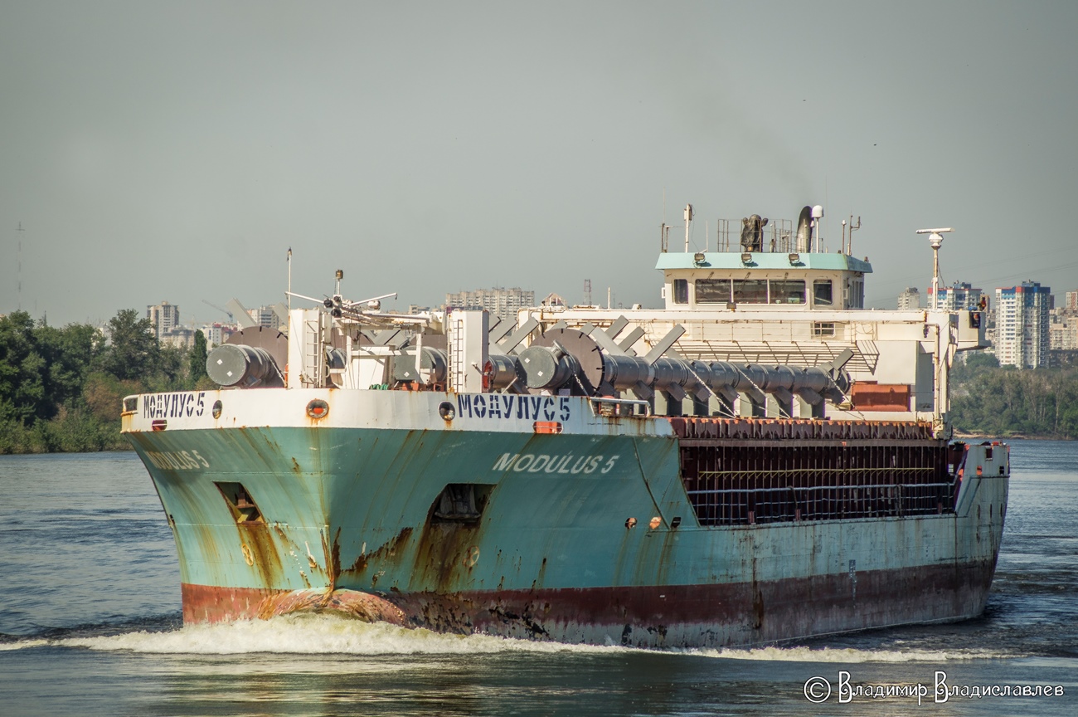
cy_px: 358
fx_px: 8974
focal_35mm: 300
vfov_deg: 4.6
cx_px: 539
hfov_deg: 6.9
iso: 100
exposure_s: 1/640
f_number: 8
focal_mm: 200
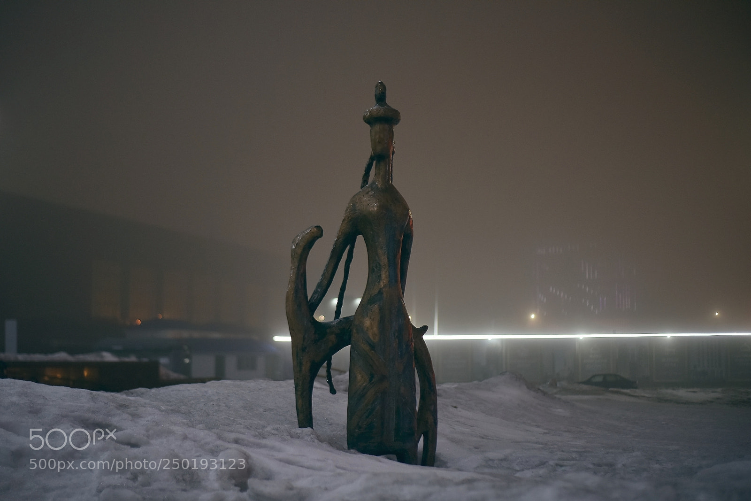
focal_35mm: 50
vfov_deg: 27.0
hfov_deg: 39.6
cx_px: 376
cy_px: 250
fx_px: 1043
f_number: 1.8
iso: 450
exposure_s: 1/100
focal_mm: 50
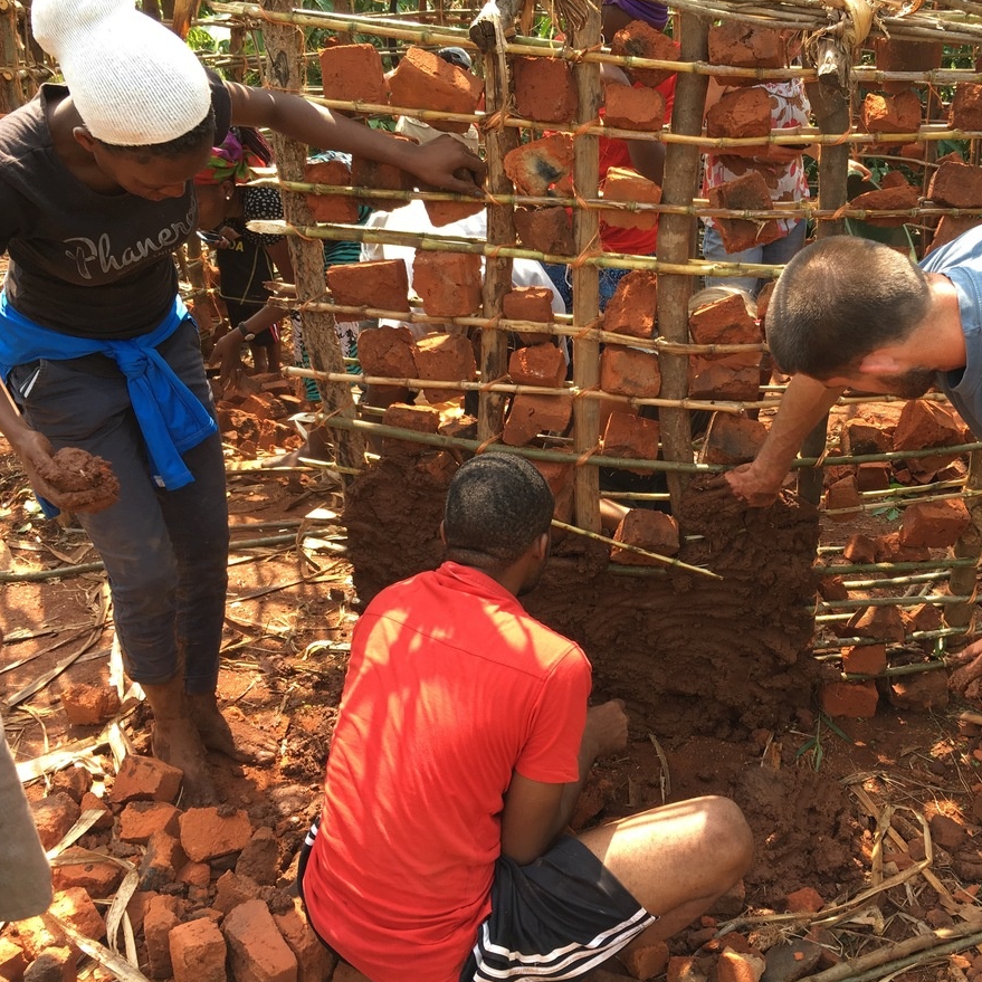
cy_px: 488
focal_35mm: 35
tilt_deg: -24.4
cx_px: 639
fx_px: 1123
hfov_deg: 46.6
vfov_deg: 47.2
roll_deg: -0.7
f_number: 2.2
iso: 25
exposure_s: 1/176
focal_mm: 4.15
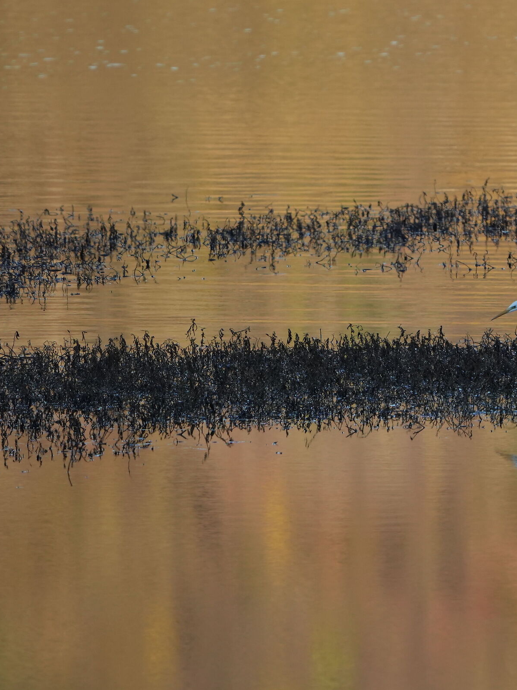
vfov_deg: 1.5
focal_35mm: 1300
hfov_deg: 1.1
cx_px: 514
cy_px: 345
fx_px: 25895
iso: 1000
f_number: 6.3
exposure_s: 1/1000
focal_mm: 600
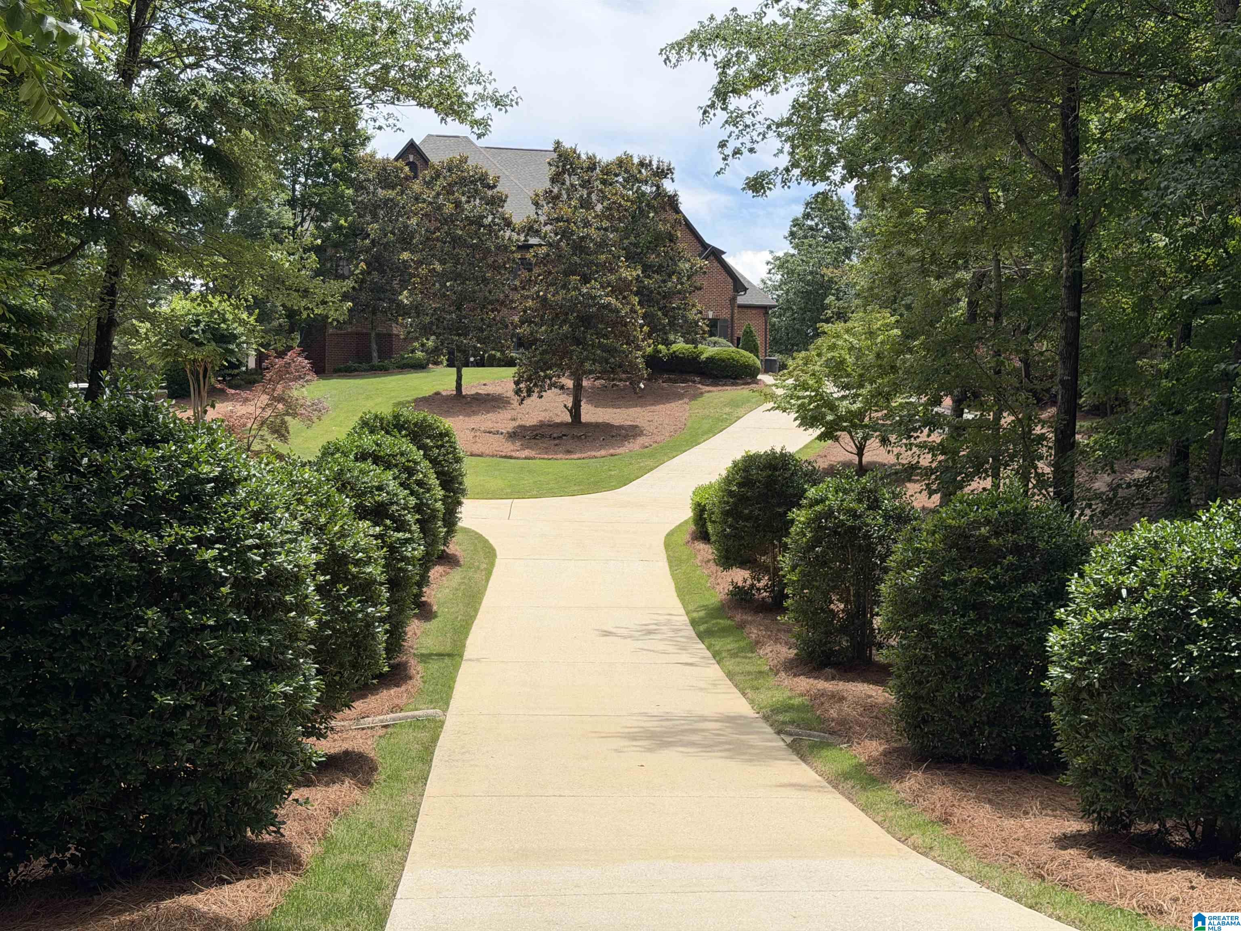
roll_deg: -0.3
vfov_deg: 30.3
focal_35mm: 48
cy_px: 466
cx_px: 620
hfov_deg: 39.7
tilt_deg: -1.2
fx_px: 1721
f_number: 1.78
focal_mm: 6.76
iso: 64
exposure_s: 1/4098
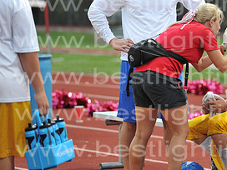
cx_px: 204
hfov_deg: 4.8
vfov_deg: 3.6
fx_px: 2689
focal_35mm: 410
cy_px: 60
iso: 1250
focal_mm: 200
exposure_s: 1/100
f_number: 3.5
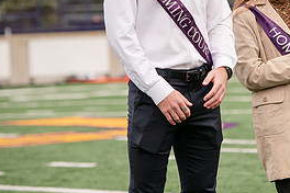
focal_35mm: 352
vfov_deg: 3.9
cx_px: 250
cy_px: 21
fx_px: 2835
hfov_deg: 5.8
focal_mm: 160
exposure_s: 1/1250
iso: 320
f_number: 4.5
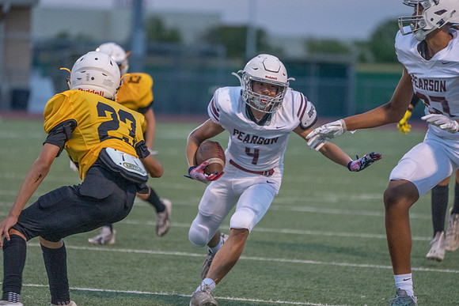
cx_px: 230
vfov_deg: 4.2
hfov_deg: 6.4
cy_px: 153
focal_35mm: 324
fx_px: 4132
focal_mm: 324
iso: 8000
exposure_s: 1/1000
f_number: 5.6
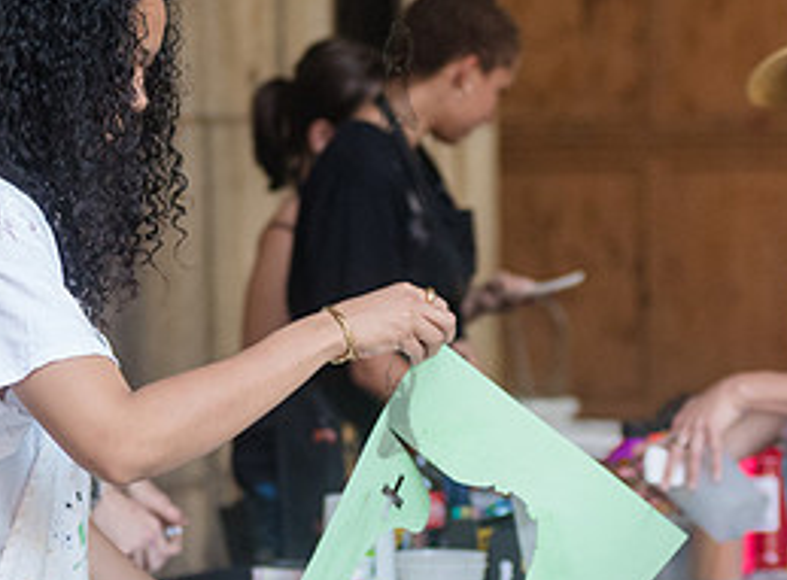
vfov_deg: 5.9
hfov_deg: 8.0
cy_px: 458
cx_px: 210
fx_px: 5627
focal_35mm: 249
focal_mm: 92
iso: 2000
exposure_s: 1/200
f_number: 3.5
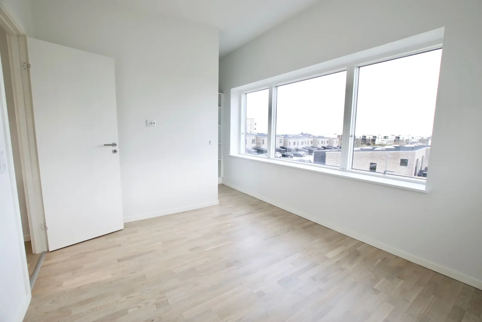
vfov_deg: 77.3
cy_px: 161
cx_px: 241
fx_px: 201
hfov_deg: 100.4
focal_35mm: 15
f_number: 6.3
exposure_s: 1/60
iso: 200
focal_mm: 10
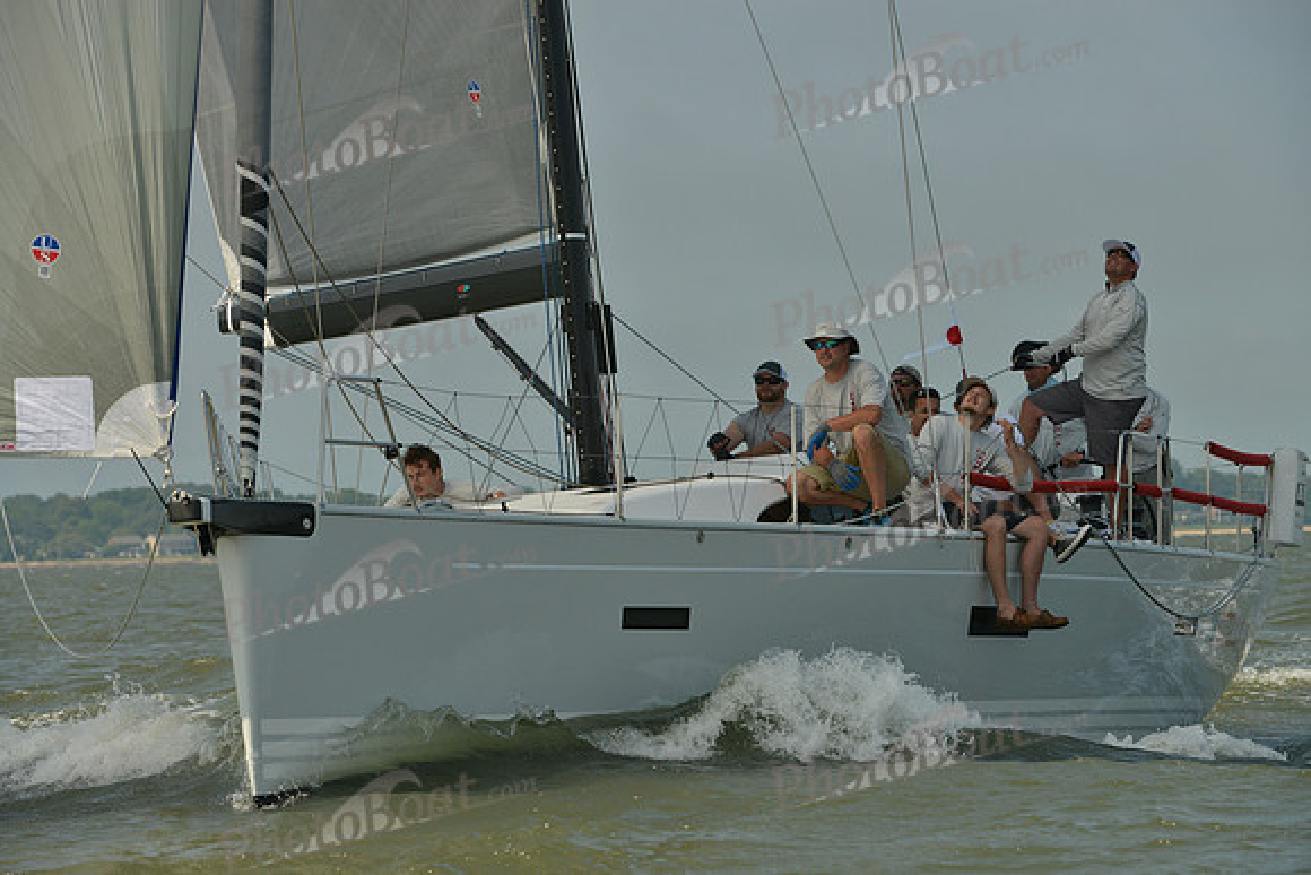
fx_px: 8742
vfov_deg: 5.7
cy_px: 438
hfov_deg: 8.6
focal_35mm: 240
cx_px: 656
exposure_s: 1/1250
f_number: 8
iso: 400
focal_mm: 240
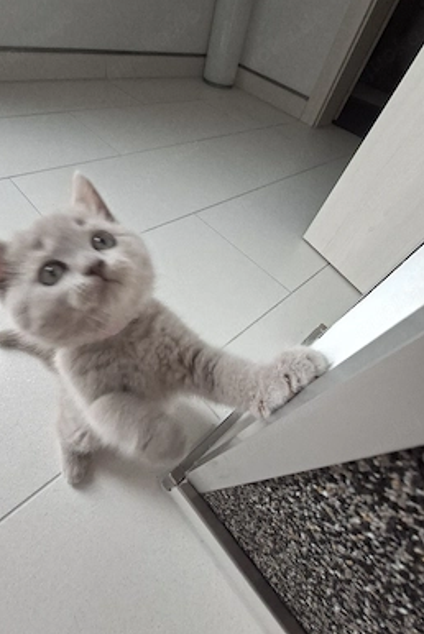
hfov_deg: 81.0
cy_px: 319
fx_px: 247
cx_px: 187
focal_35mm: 14
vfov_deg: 104.2
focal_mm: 1.74
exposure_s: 1/40
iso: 200
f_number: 2.2
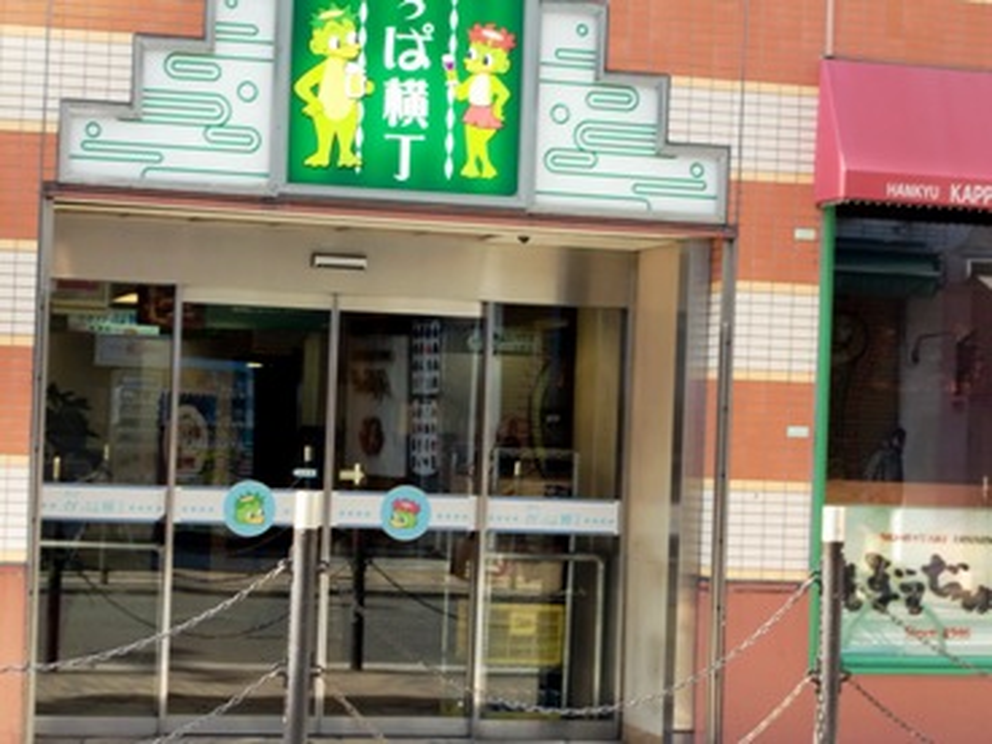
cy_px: 372
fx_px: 2665
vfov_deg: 15.9
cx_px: 496
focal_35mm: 93
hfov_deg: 21.1
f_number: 5.2
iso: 100
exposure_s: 1/100
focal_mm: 16.5
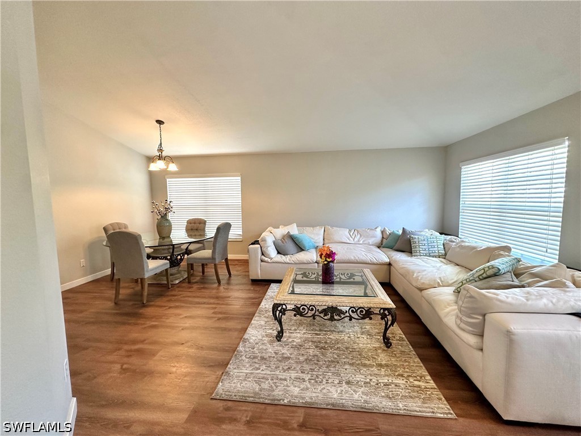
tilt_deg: -4.2
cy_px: 218
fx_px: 235
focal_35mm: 14
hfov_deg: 102.1
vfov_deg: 85.7
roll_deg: +0.8
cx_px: 290
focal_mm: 2.22
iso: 160
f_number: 2.2
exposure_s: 1/60
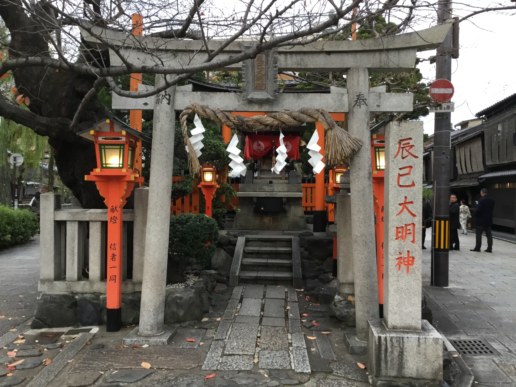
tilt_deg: +0.1
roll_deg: +0.3
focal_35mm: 31
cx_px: 258
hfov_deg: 58.4
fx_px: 462
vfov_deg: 45.4
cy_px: 194
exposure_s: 1/30
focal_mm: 3.3
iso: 50
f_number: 2.4
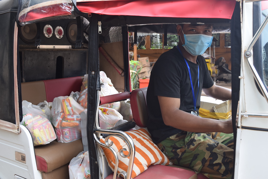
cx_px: 134
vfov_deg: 33.0
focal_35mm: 40
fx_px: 301
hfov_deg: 47.9
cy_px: 90
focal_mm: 27
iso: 400
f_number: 6.3
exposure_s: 1/160
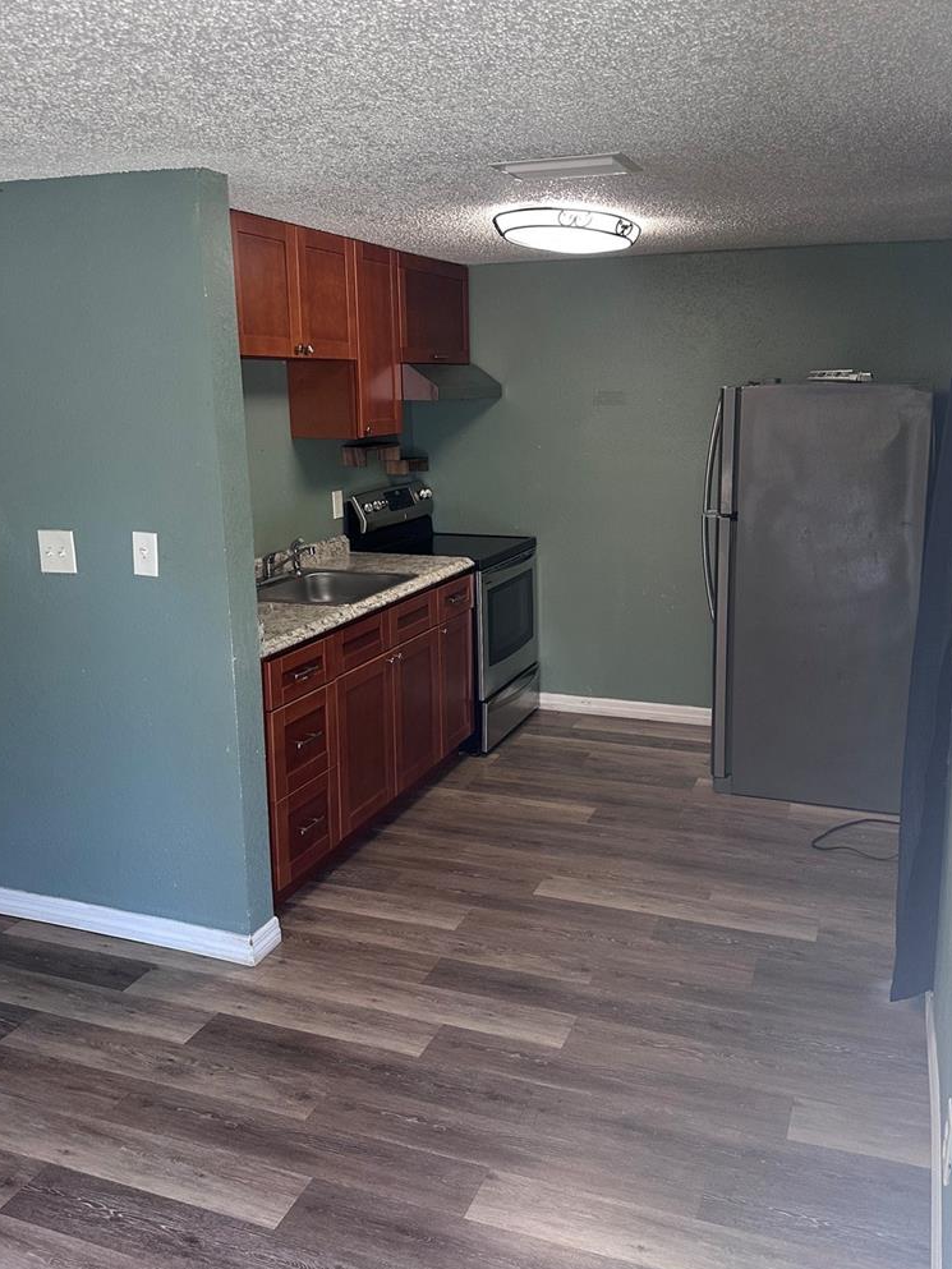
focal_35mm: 29
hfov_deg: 48.2
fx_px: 1063
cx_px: 523
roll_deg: +1.9
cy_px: 593
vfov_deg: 61.6
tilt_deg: -11.8
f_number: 1.78
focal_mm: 6.86
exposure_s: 1/108
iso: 250
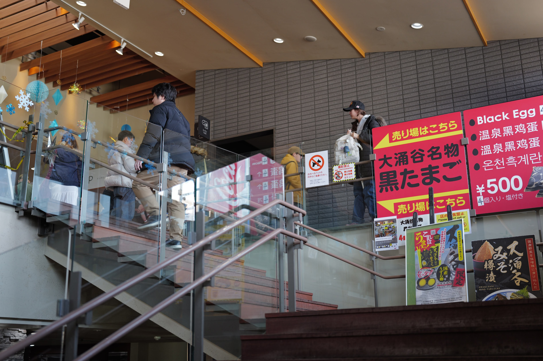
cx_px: 272
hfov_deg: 45.5
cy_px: 180
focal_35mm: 43
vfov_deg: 31.2
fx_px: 648
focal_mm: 43
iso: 250
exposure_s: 1/80
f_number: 2
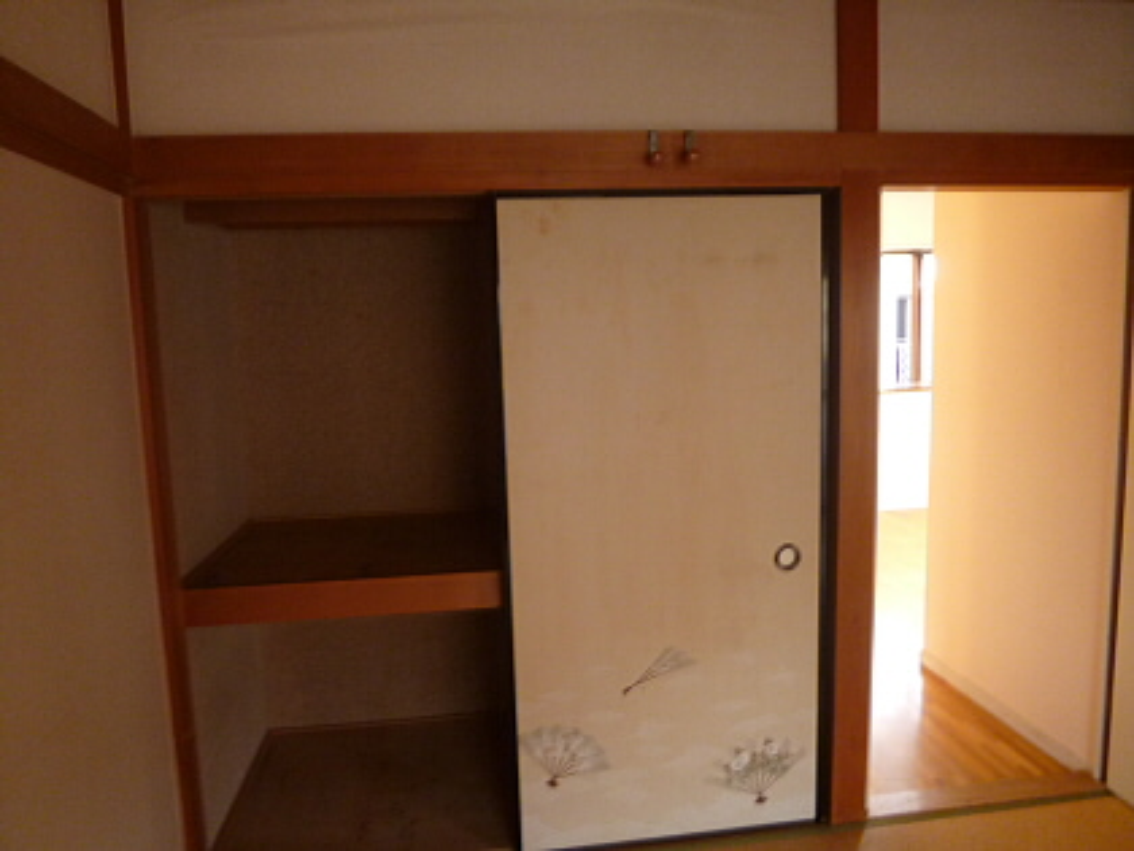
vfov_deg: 56.8
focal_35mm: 24
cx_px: 567
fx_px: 786
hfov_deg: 71.6
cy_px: 426
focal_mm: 4.3
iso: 400
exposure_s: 1/8
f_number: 2.5
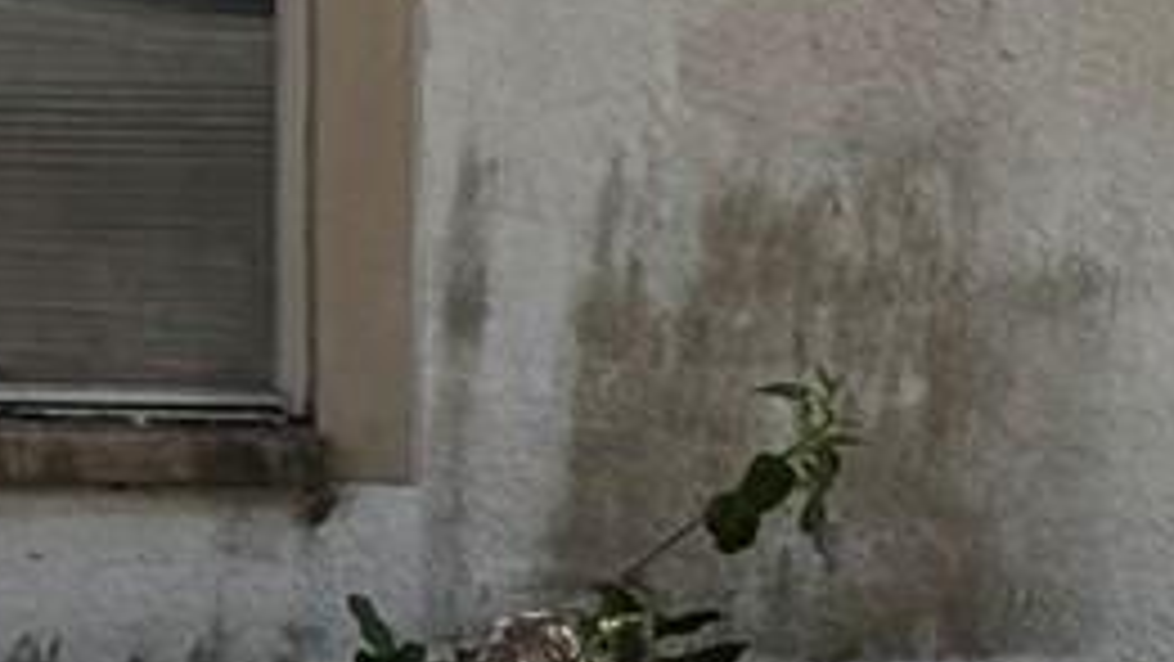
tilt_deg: +4.6
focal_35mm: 320
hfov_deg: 6.6
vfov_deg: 3.8
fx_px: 9965
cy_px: -599
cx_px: -720
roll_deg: -1.9
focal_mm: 6.76
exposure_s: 1/2717
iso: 64
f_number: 1.78
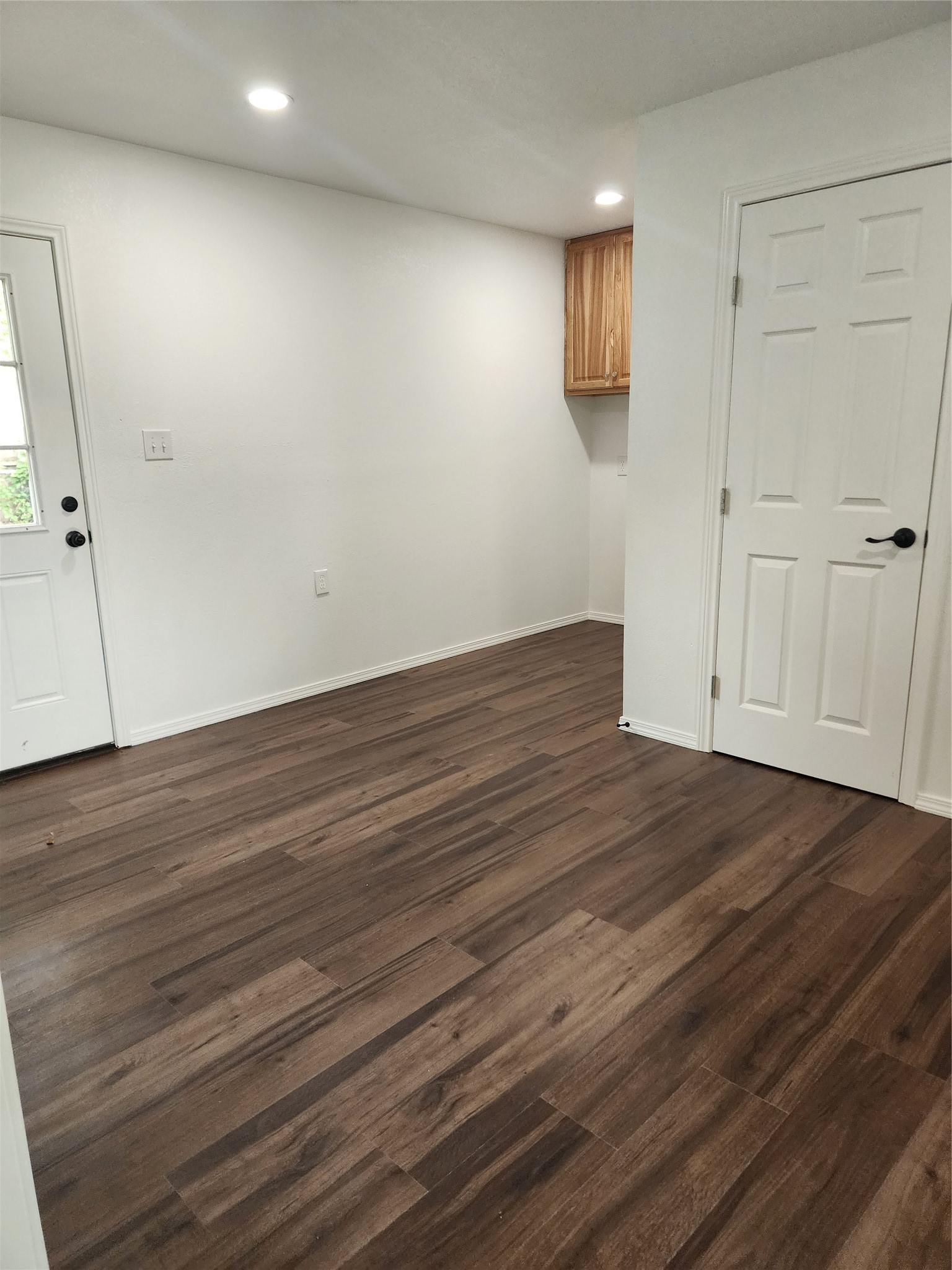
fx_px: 843
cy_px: 635
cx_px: 476
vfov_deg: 73.9
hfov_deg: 58.9
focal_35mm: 23
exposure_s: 1/120
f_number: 1.8
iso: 250
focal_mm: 6.4
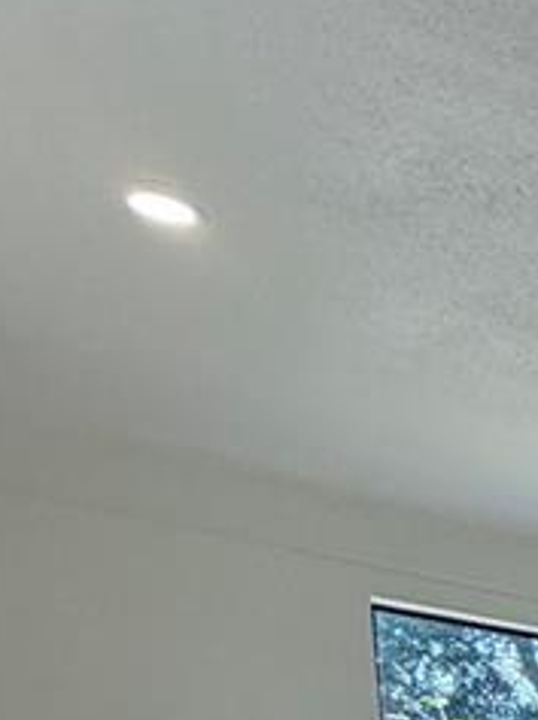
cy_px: 1249
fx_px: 1475
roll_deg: -1.4
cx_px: 1204
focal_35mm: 71
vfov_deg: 20.5
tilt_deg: -9.9
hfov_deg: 14.9
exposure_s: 1/120
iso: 64
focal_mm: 2.22
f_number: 2.2
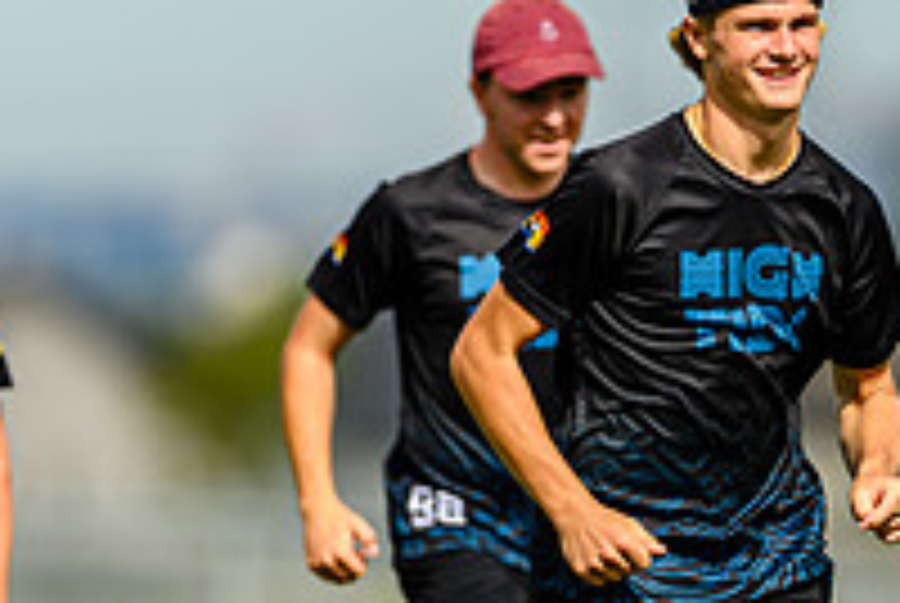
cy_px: 358
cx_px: 670
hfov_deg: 1.8
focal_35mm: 1158
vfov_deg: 1.2
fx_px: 28992
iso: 100
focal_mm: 400
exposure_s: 1/2000
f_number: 3.2
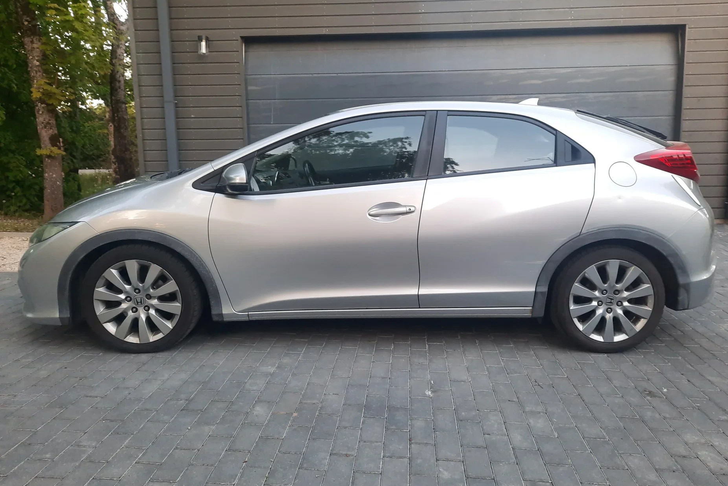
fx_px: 546
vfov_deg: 47.9
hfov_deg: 67.4
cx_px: 378
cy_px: 230
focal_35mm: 27
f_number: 2
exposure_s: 1/50
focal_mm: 4.6
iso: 200
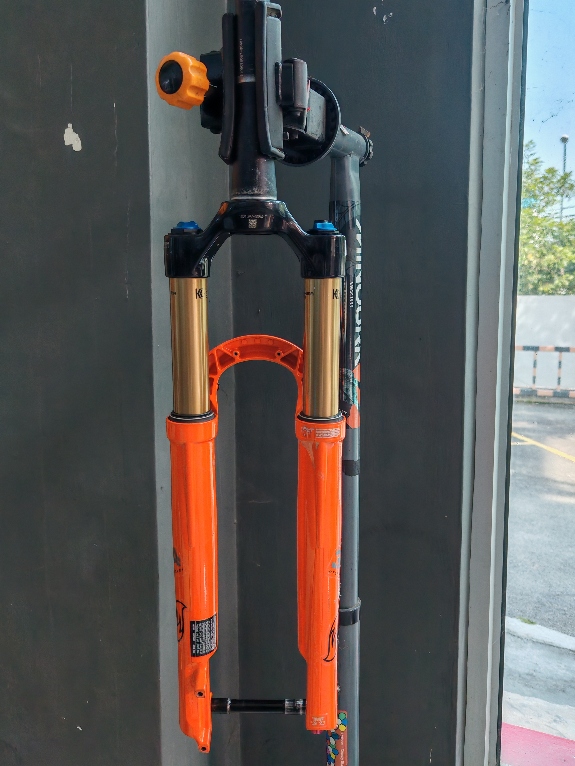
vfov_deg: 63.4
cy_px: 373
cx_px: 283
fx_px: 620
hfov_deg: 49.7
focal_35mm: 28
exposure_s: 1/100
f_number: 1.9
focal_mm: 6.67
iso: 100
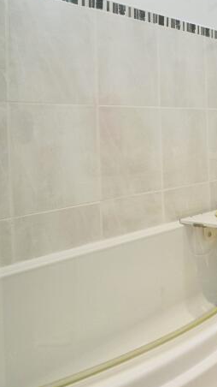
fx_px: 389
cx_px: 394
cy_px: 117
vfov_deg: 51.4
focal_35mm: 38
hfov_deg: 20.9
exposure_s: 1/100
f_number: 7.1
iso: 2000
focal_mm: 16
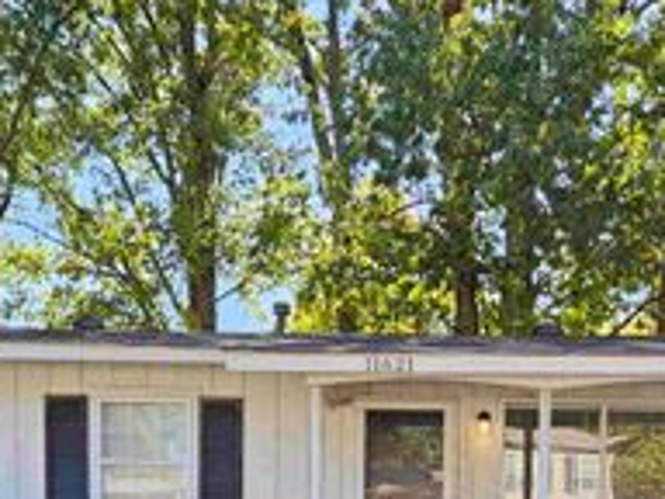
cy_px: 632
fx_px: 1153
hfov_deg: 32.1
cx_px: 398
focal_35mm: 60
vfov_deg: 22.1
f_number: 1.8
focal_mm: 5.4
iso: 25
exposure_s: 1/245
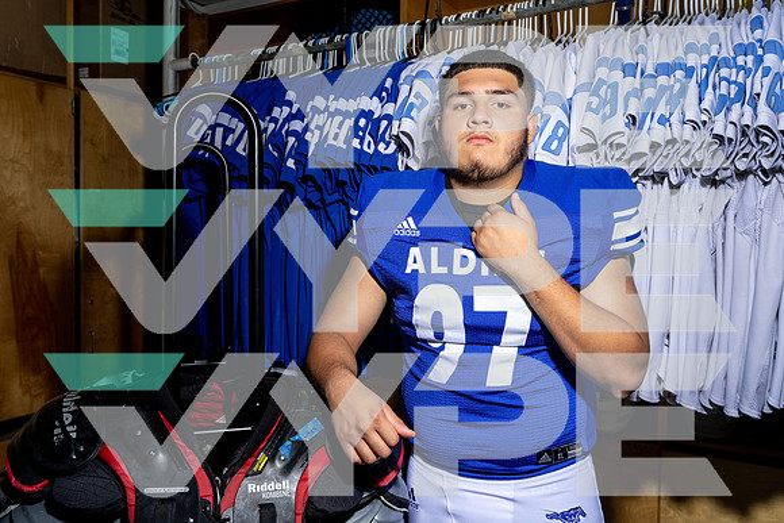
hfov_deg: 61.9
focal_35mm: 30
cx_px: 392
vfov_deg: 43.6
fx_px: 653
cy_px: 262
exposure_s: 1/125
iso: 100
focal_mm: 30
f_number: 8
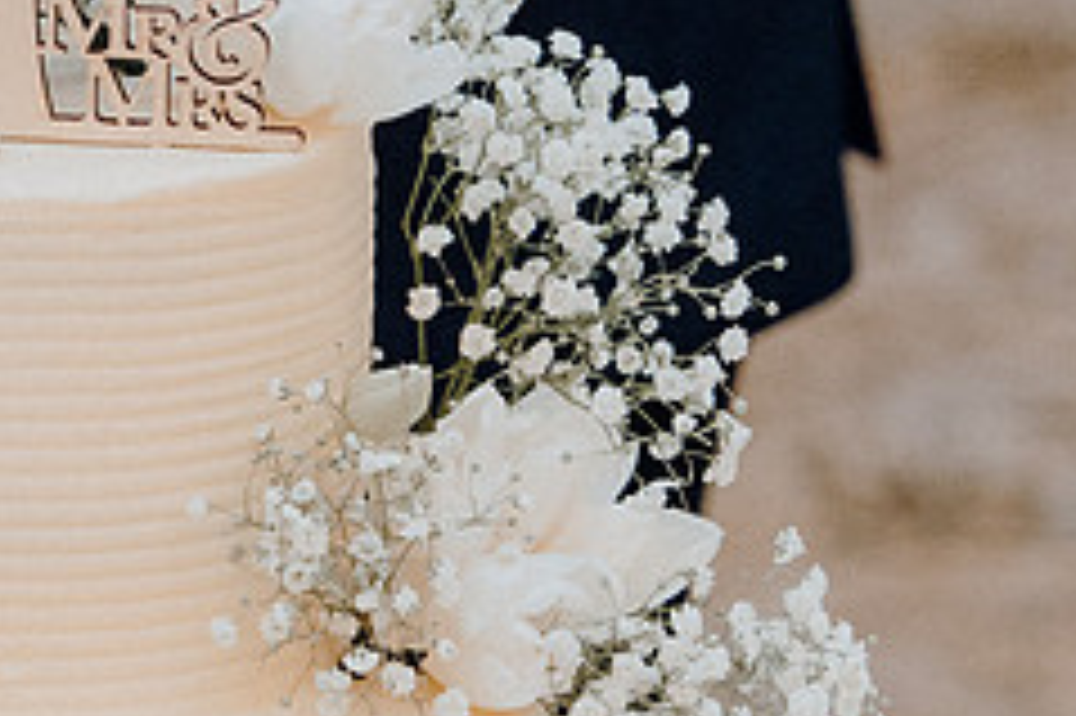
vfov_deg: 5.4
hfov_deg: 8.0
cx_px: 5
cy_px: 277
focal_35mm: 255
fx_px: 7616
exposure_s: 1/160
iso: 2500
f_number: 3.5
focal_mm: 70
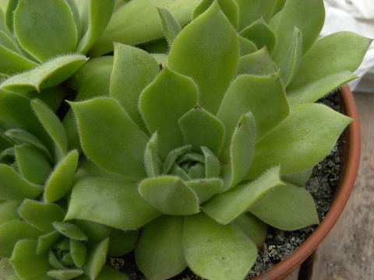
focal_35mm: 46
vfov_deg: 31.5
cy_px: 140
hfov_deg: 41.2
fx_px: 497
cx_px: 187
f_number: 3.2
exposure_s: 1/125
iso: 400
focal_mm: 8.2
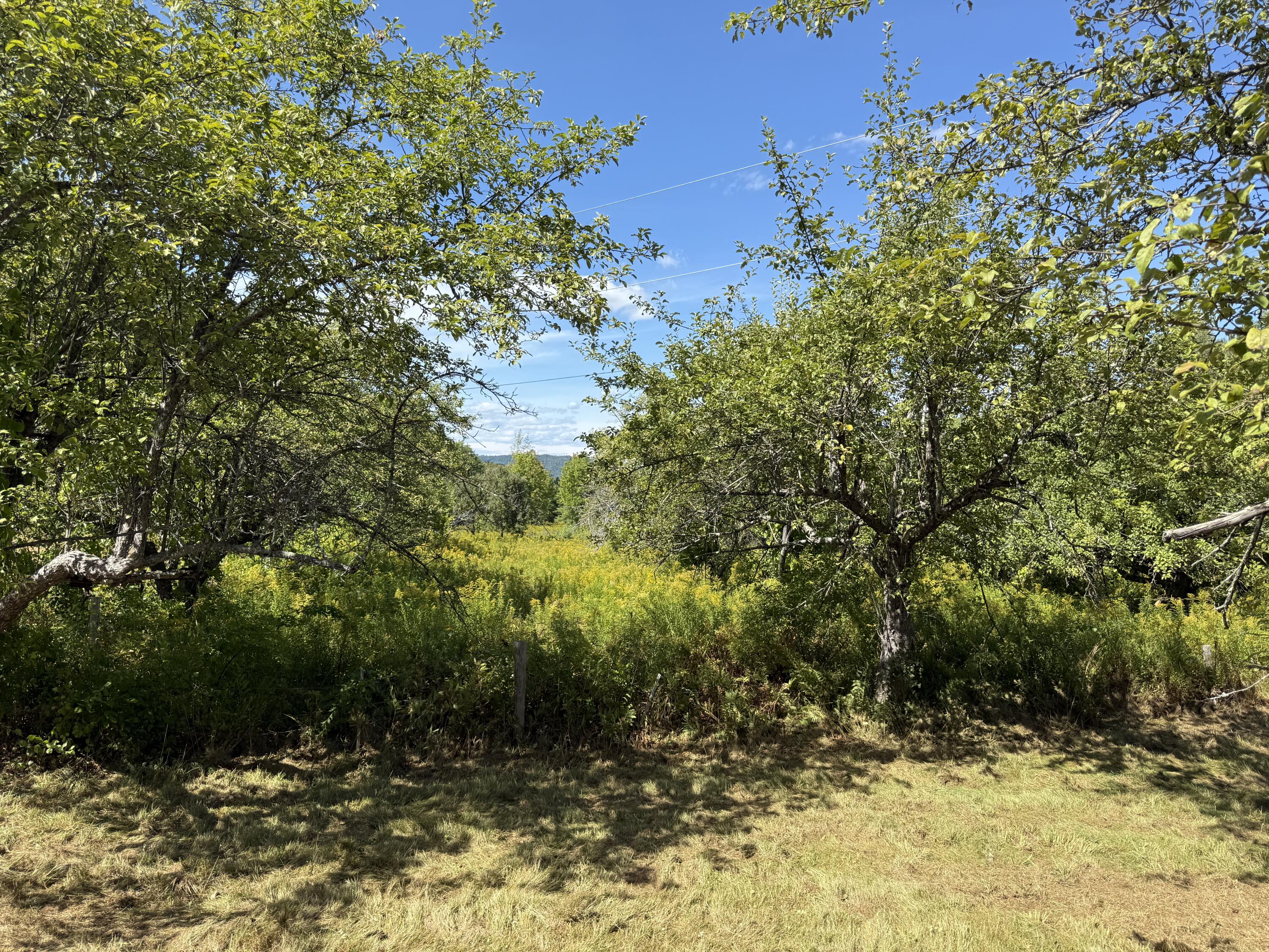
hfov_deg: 71.6
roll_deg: -0.8
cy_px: 476
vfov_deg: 56.8
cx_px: 634
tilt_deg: +0.1
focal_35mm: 24
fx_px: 880
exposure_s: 1/2110
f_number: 1.78
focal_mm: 6.76
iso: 80
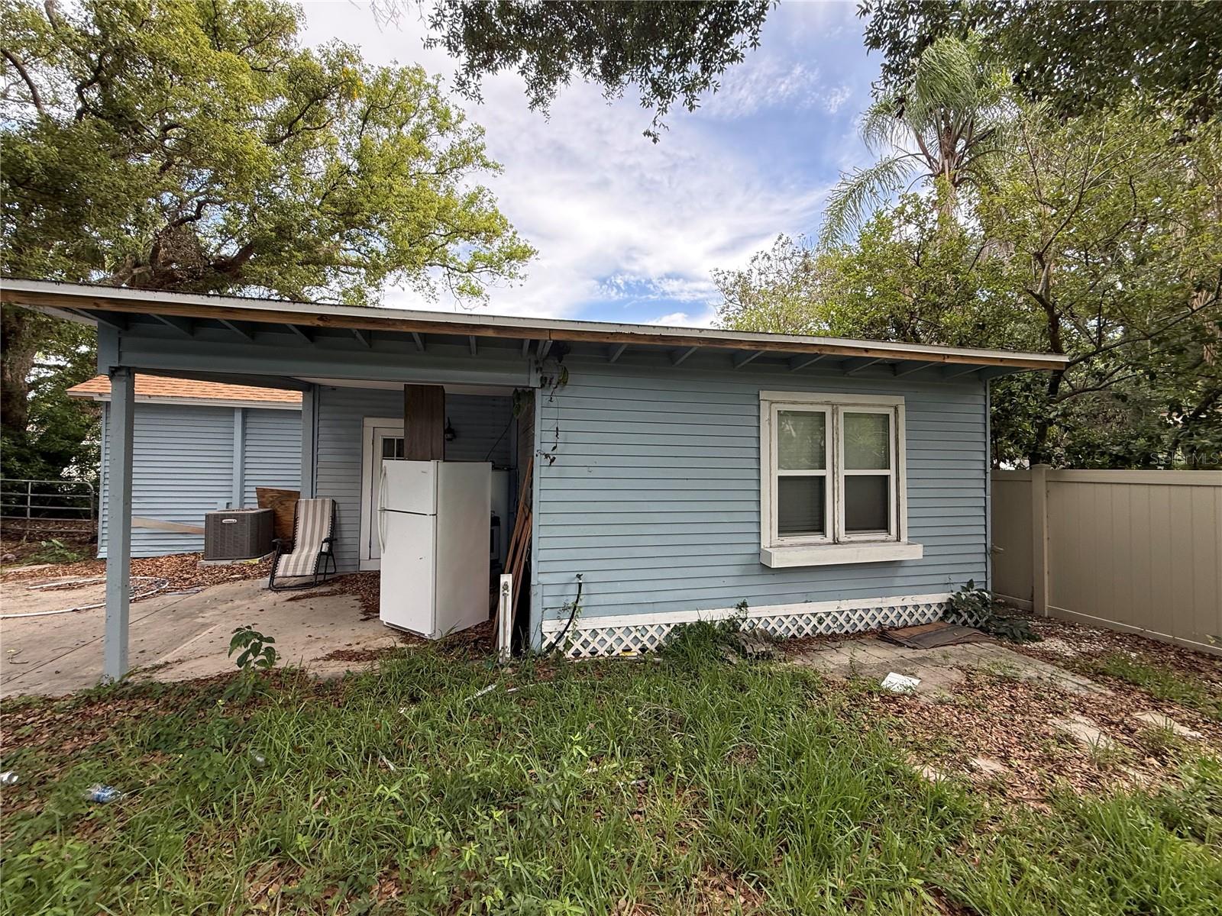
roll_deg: -1.1
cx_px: 611
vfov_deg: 85.7
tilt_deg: +1.6
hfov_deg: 102.1
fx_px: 494
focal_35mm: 14
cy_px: 458
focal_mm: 2.22
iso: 64
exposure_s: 1/383
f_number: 2.2
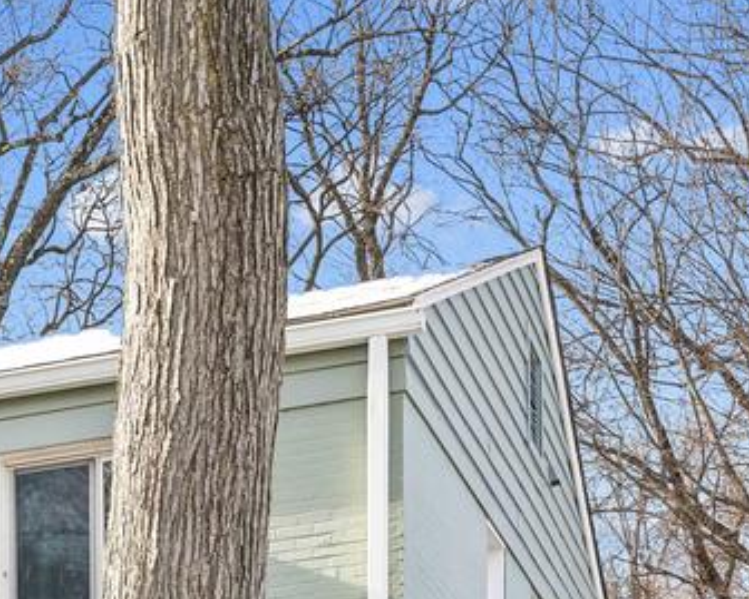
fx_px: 2217
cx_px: -256
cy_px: 560
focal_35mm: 100
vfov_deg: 15.2
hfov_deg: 17.8
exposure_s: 1/200
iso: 200
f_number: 7.1
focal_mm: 35
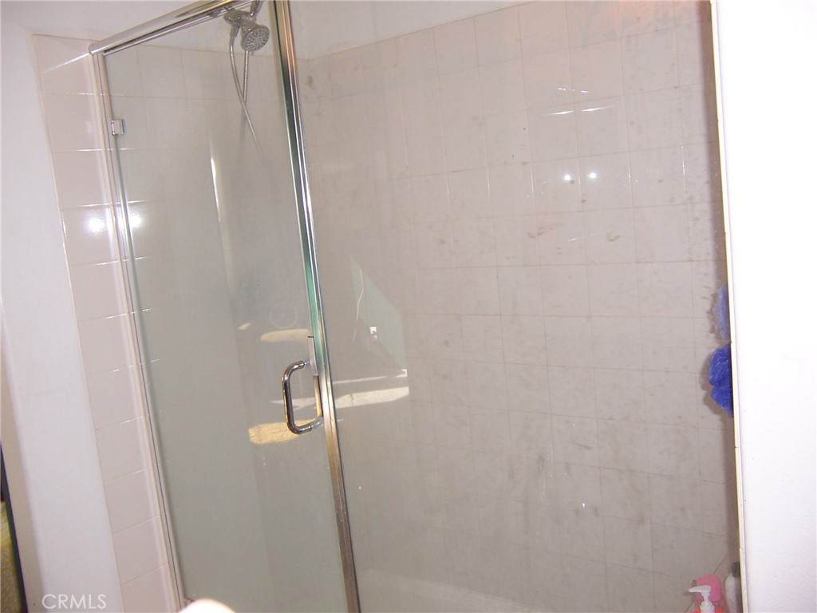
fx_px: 779
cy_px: 306
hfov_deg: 55.4
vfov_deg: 42.9
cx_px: 408
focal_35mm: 33
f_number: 2.8
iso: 80
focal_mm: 5.5
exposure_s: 1/60
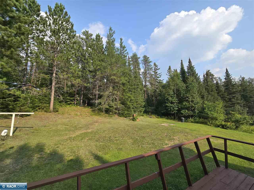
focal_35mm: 13
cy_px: 95
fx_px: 95
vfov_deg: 89.9
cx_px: 127
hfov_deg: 106.2
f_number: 2.2
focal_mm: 2.2
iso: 50
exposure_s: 1/1328
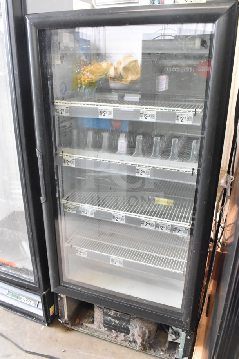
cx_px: 120
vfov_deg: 61.9
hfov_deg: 43.6
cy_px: 180
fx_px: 299
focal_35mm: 30
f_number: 7.1
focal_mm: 20
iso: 6400
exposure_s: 1/160
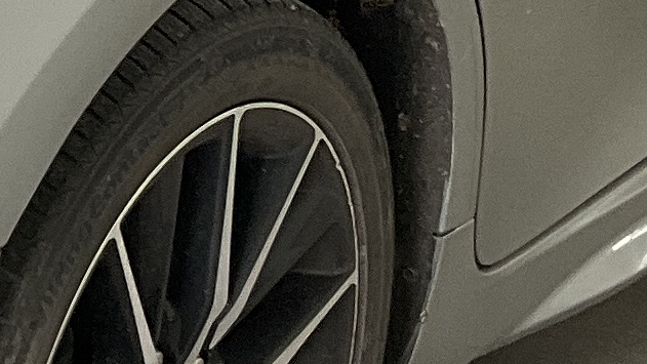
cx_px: -467
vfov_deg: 5.9
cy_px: -203
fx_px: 3466
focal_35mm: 202
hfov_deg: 10.1
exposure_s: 1/122
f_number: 1.8
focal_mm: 3
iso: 40
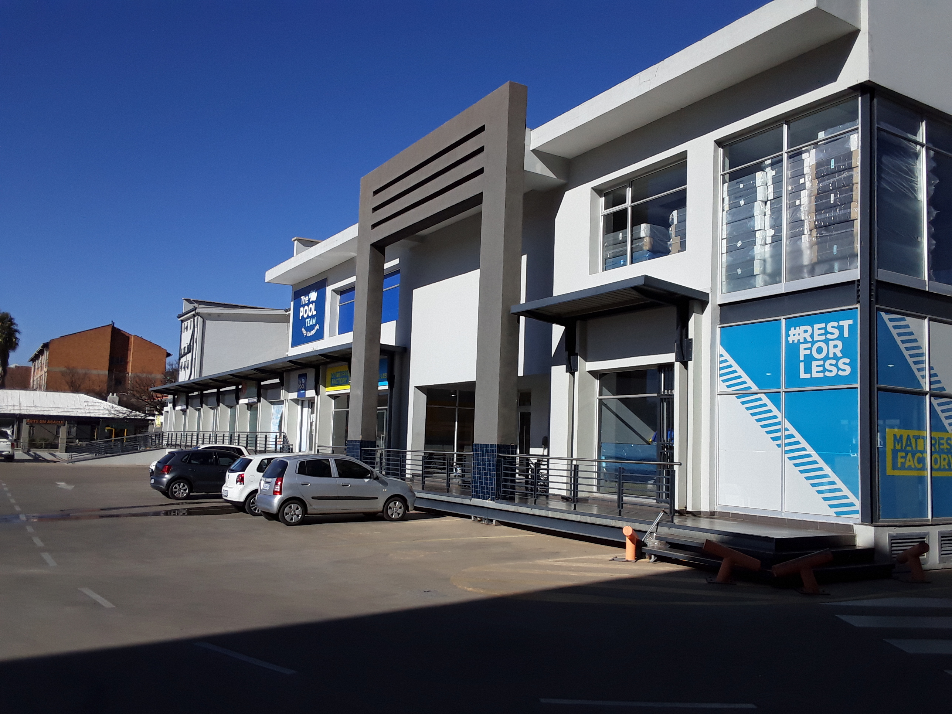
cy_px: 357
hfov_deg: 60.0
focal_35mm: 30
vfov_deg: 46.8
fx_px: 825
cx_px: 476
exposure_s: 1/2519
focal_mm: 2.2
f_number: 1.9
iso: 40
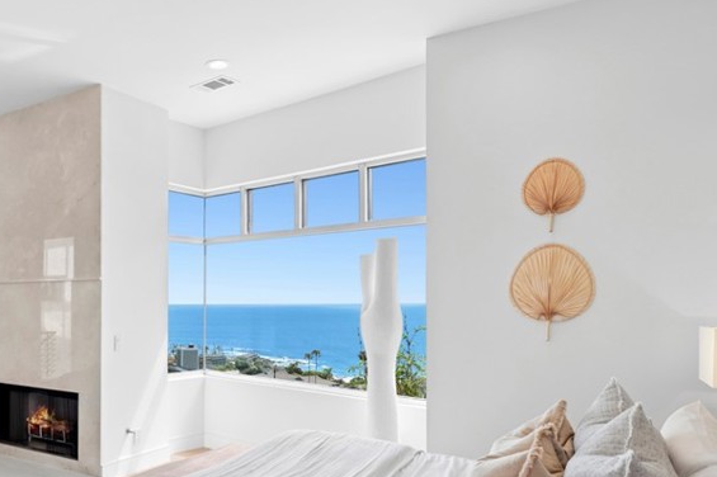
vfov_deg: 44.5
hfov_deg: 59.8
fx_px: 577
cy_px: 303
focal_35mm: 29
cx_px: 169
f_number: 9
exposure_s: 1/250
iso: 200
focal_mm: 16
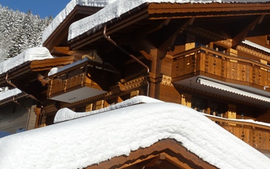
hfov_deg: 33.7
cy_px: 33
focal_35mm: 58
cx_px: 229
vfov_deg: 22.0
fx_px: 427
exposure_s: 1/500
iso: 80
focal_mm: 5
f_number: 5.6
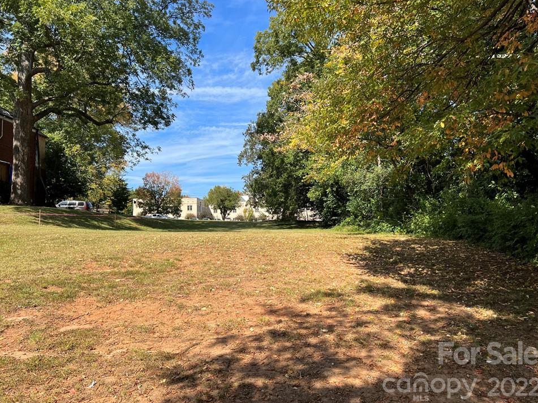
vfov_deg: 49.7
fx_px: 435
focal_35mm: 28
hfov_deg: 63.4
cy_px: 207
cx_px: 262
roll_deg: +0.7
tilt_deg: +4.4
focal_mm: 5.7
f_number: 1.5
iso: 50
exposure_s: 1/2513
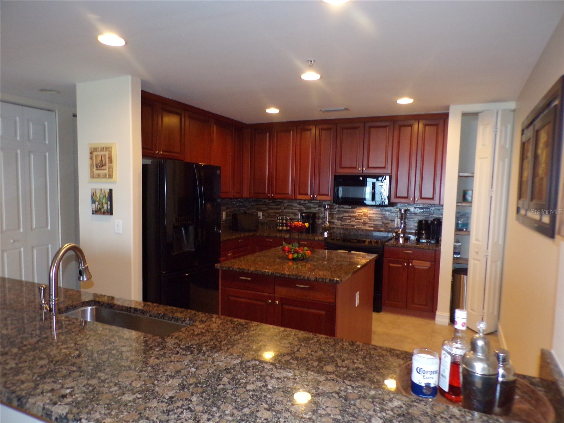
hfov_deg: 71.6
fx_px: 391
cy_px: 212
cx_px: 282
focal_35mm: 24
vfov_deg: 56.8
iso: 411
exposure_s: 1/34
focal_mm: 4.3
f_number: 3
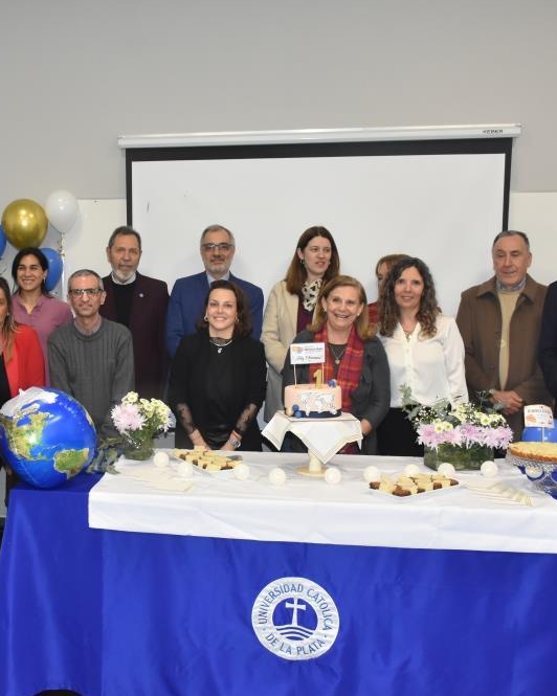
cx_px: 159
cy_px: 353
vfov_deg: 46.8
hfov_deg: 37.5
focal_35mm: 39
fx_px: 804
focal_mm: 18
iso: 1600
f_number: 5.6
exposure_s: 1/80
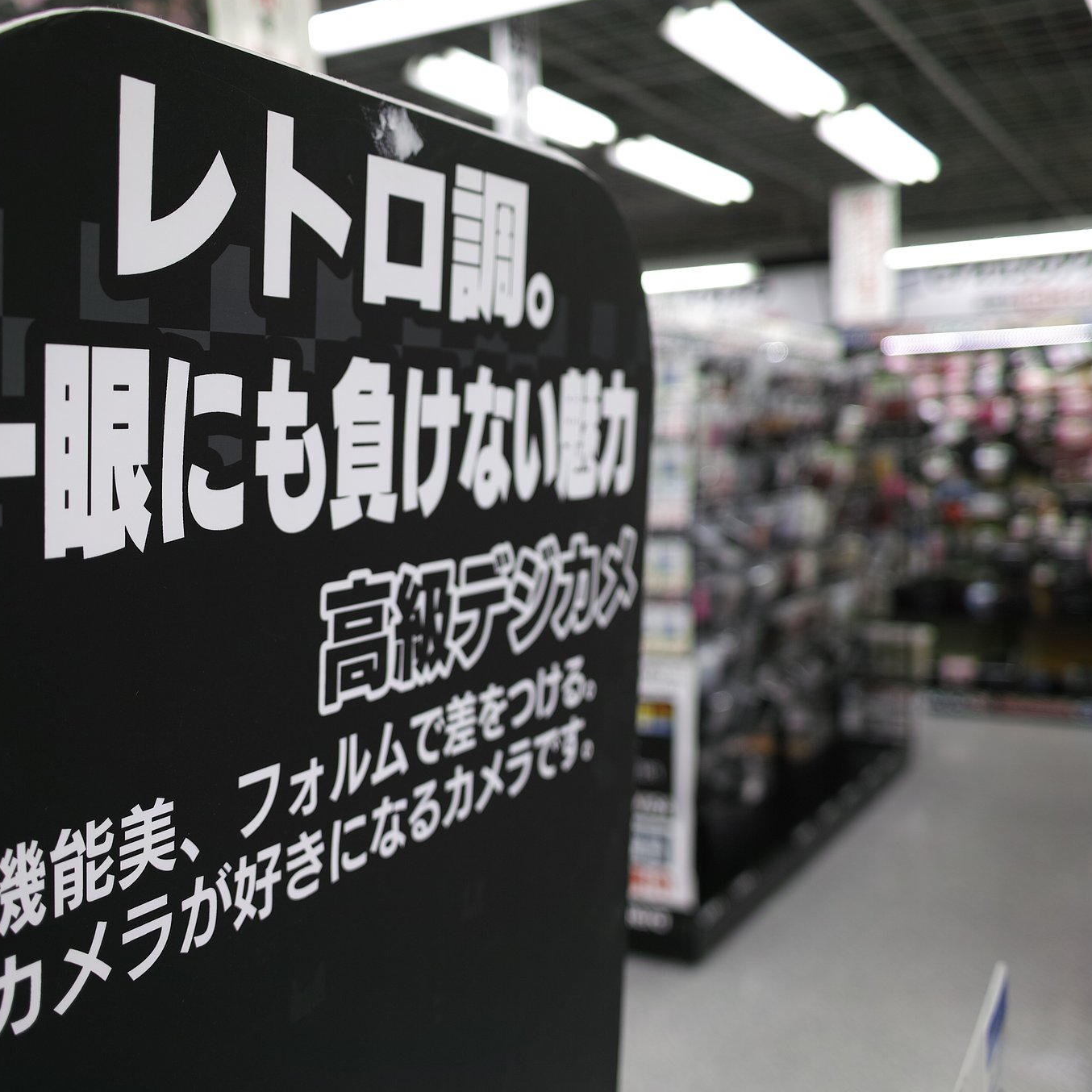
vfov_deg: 46.0
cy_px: 546
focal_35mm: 36
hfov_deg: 45.5
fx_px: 1285
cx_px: 391
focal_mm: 19
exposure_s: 1/100
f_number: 2.8
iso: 100
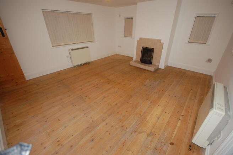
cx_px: 116
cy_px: 78
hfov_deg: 100.4
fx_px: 97
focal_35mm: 15
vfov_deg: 77.2
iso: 400
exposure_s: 1/60
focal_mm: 10
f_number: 4
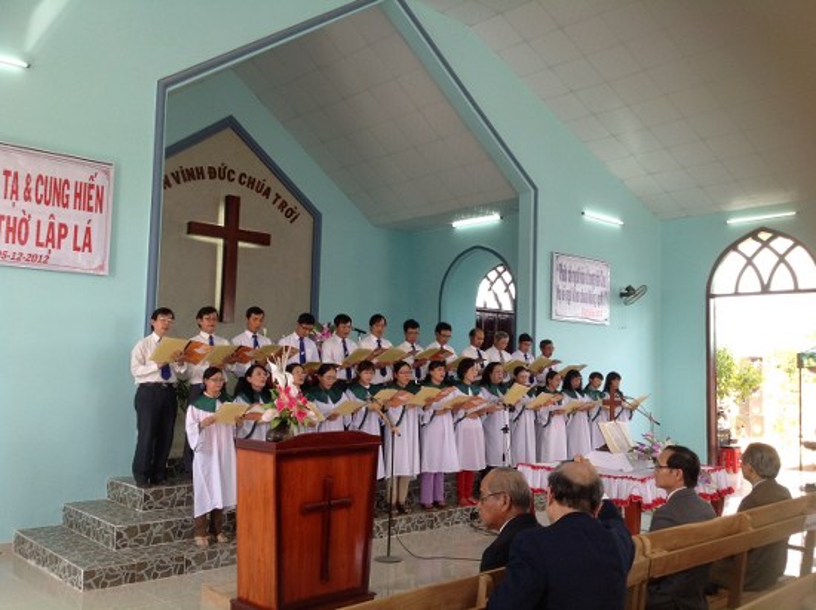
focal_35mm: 35
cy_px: 305
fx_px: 824
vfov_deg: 40.6
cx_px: 408
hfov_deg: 52.7
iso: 125
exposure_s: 1/120
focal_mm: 4.28
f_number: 2.4
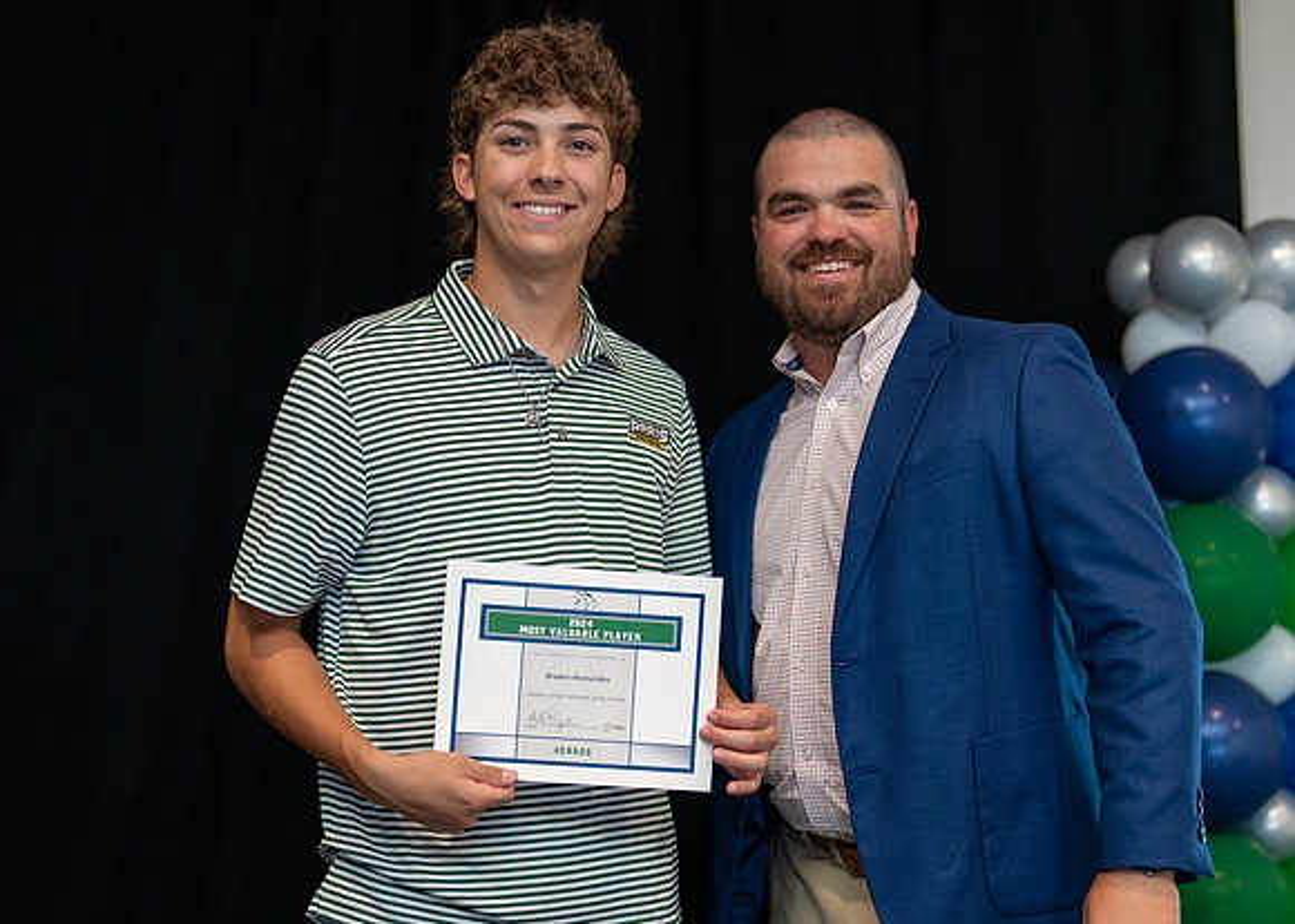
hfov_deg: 31.6
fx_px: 2282
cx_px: 734
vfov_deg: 22.9
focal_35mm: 62
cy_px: 540
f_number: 1.2
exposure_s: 1/320
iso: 200
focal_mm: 50
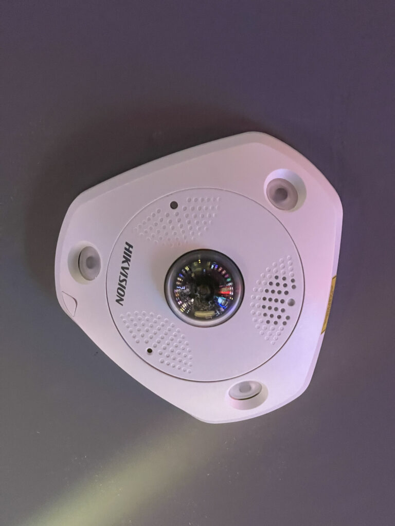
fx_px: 974
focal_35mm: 64
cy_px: 263
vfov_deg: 30.3
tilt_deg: +77.2
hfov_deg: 22.9
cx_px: 198
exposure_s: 1/33
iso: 800
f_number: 2.2
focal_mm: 7.5
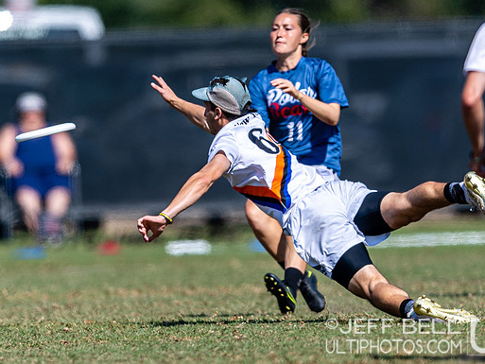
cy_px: 148
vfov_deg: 1.4
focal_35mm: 1039
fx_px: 14561
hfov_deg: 1.9
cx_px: 297
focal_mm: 400
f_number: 2.8
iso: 100
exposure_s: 1/3200
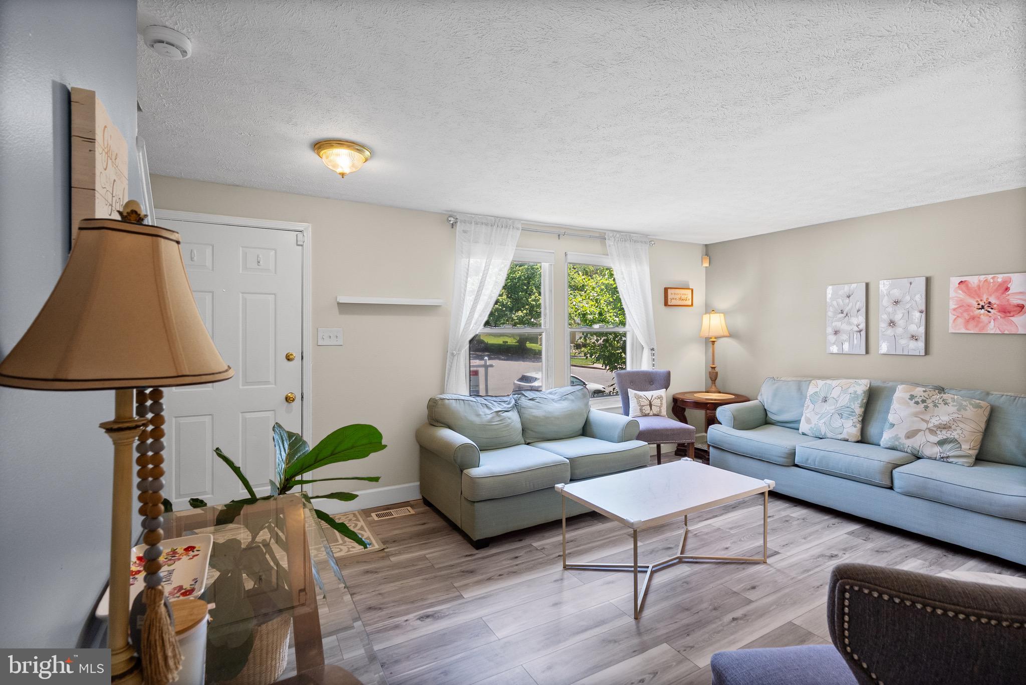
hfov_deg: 96.7
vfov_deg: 73.8
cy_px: 342
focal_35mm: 16
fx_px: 456
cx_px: 513
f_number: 8
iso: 800
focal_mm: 16
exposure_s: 1/20
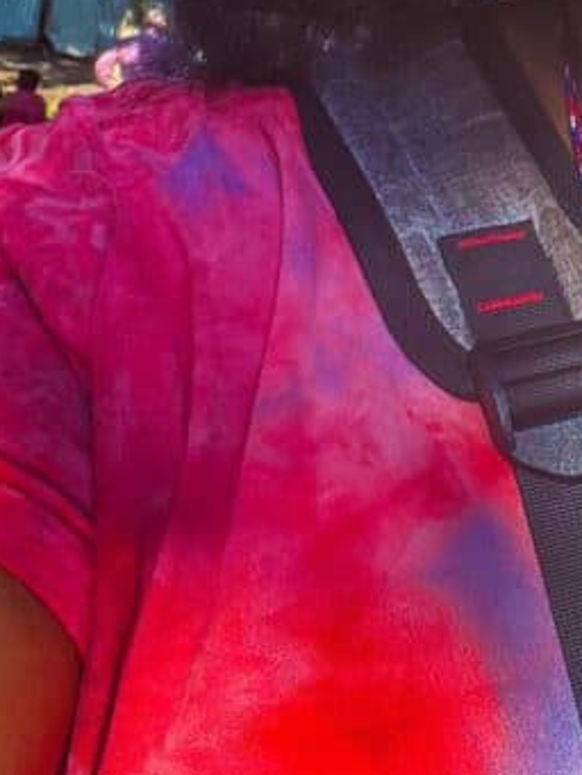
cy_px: -48
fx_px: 2016
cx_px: 680
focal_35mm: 90
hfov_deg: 15.9
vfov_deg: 20.8
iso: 32
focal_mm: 2.71
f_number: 2.2
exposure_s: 1/210
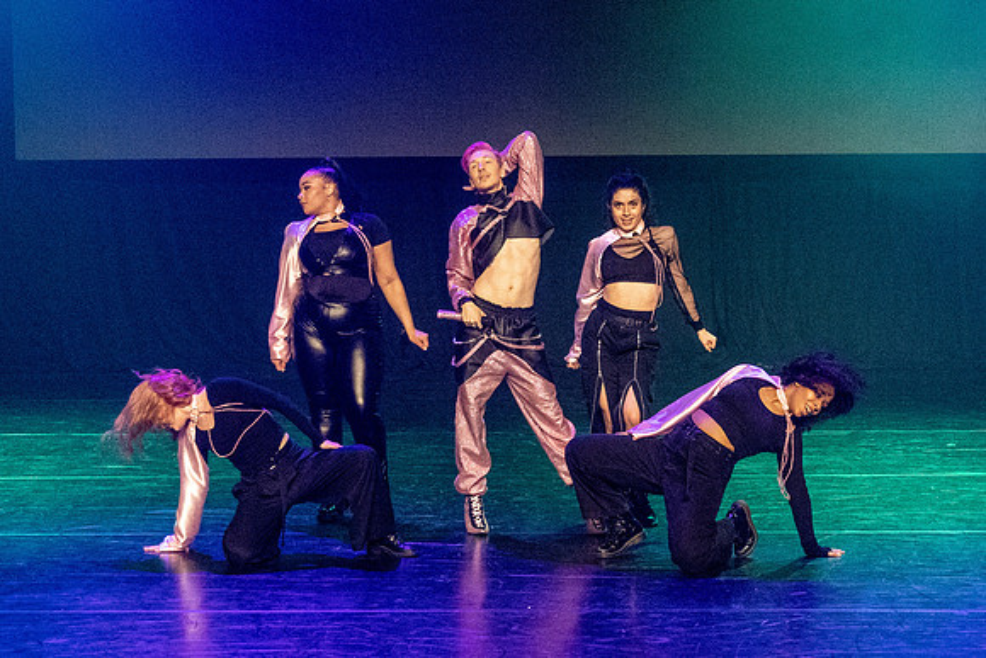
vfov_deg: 13.8
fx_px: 2715
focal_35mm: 99
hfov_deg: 20.6
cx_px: 535
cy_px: 370
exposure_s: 1/200
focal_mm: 44
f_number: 4
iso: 10000
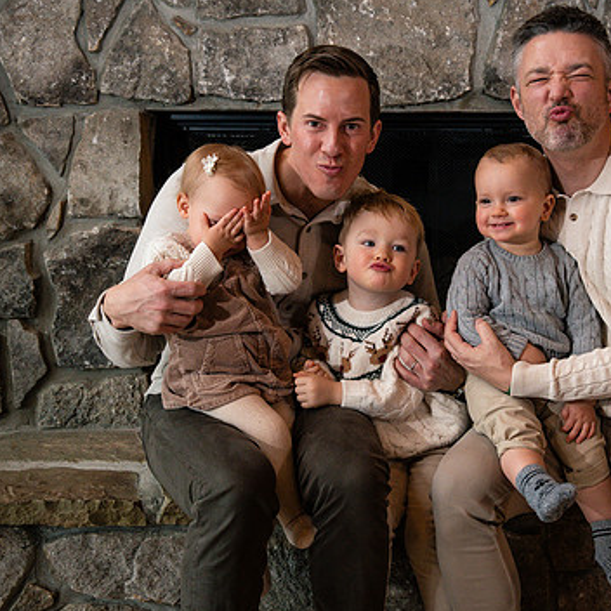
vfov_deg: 28.6
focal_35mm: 60
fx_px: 1198
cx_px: 402
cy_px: 302
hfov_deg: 28.4
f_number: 4.5
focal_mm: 41
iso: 800
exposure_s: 1/250
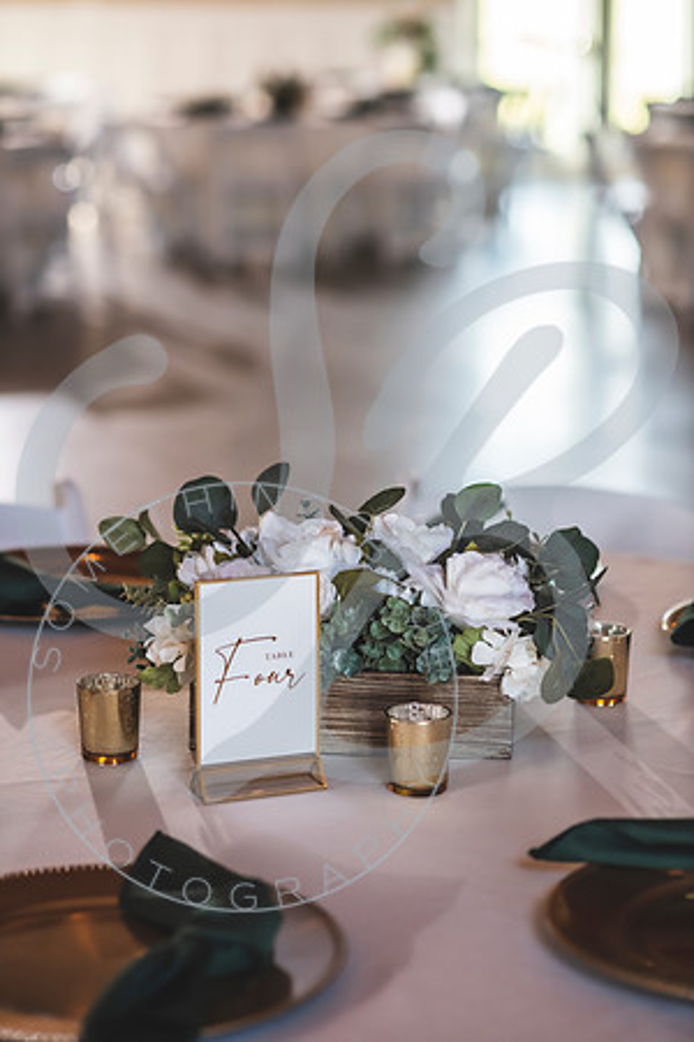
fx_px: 2458
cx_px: 347
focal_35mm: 85
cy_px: 521
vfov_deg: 23.9
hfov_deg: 16.1
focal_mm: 85
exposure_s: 1/250
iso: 1000
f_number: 2.8
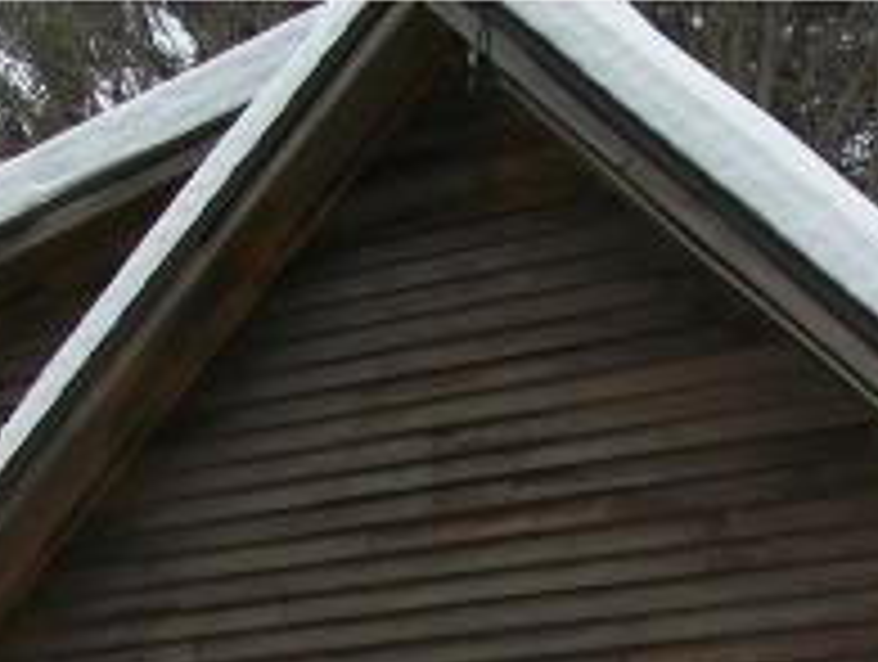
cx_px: 513
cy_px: 977
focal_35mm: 95
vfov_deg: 14.6
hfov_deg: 20.6
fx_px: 2414
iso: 80
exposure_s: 1/640
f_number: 2.9
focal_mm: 5.7
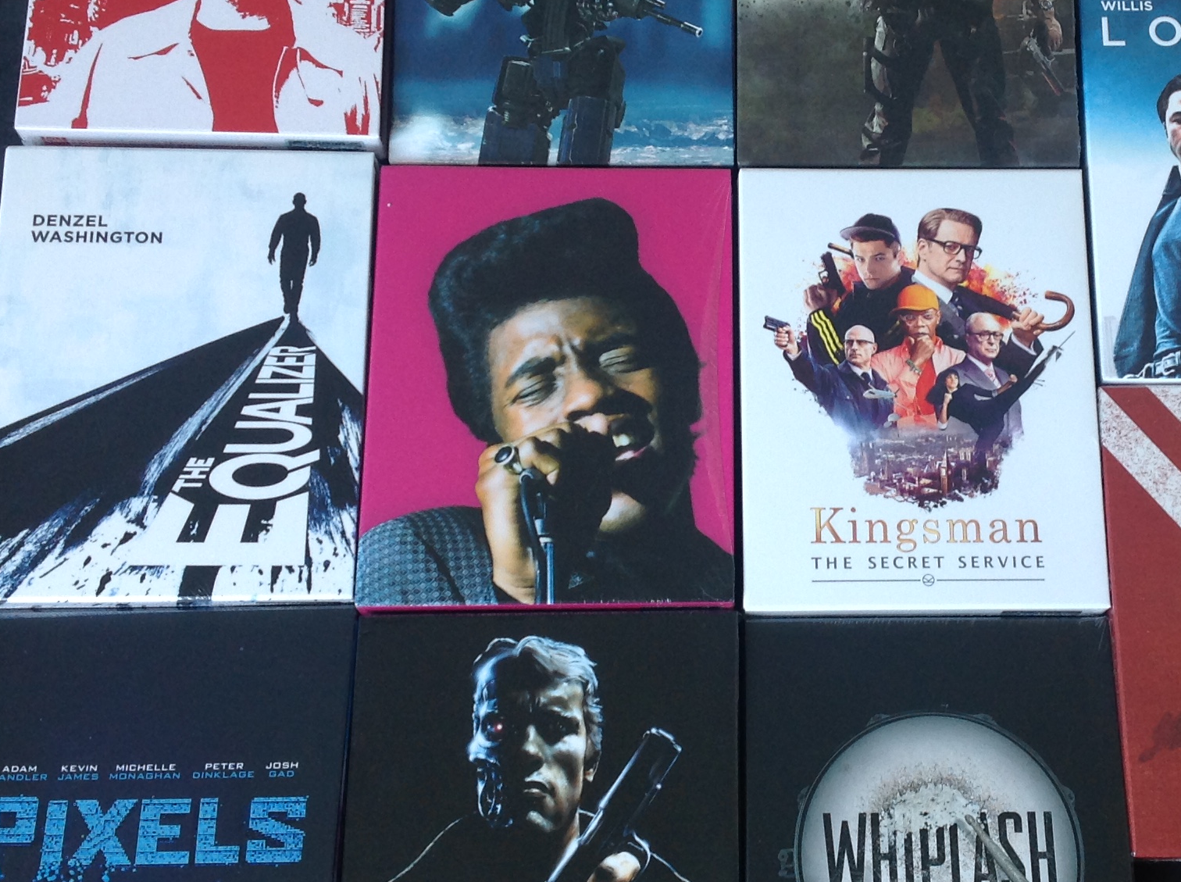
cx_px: 794
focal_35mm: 60
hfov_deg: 32.0
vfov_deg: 24.3
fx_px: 2044
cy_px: 402
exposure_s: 1/20
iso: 50
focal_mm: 4.28
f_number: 2.4
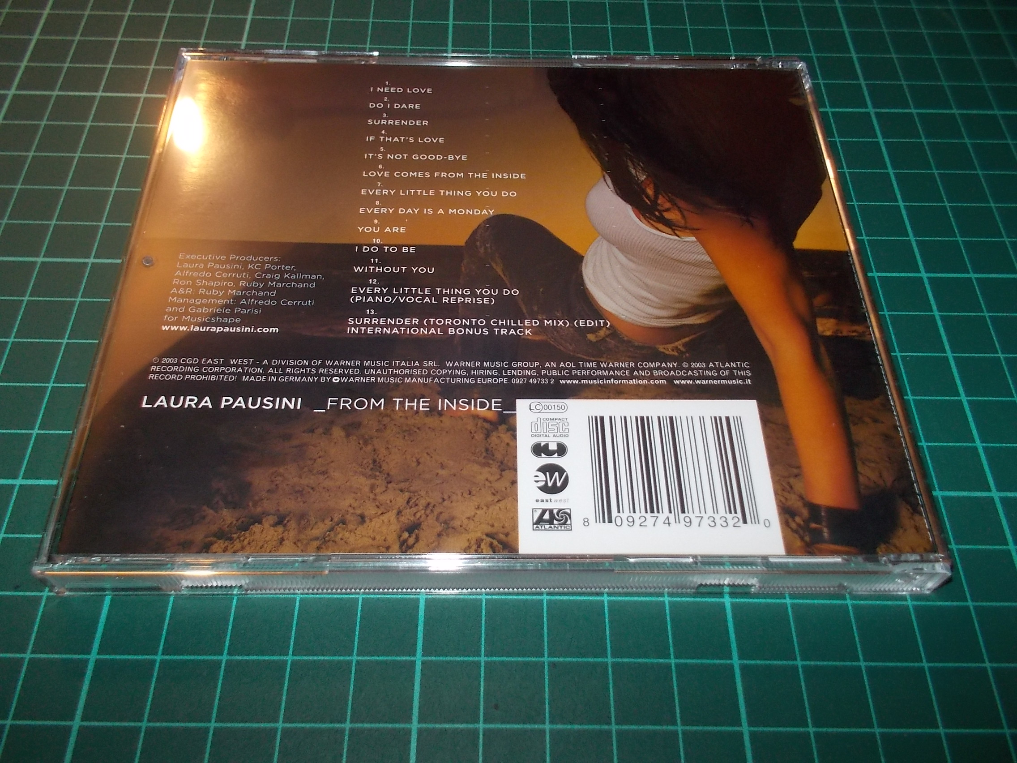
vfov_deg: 48.2
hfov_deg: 61.7
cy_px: 382
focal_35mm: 29
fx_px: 852
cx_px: 508
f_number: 3.3
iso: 200
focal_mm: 4.1
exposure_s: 1/30
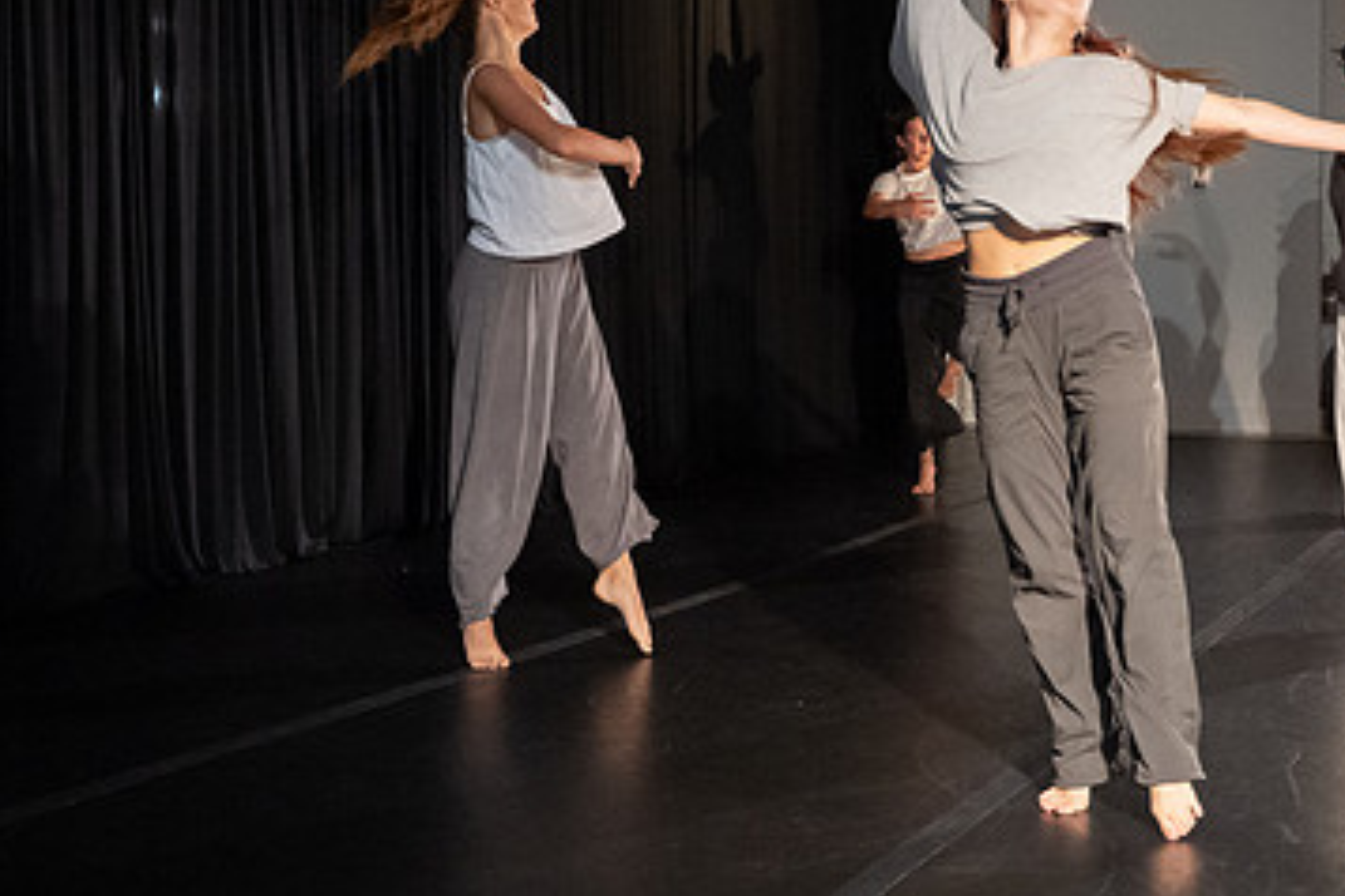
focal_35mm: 56
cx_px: 883
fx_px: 2092
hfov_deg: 35.3
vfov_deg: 24.1
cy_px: 322
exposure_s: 1/320
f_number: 4
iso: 6400
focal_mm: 28
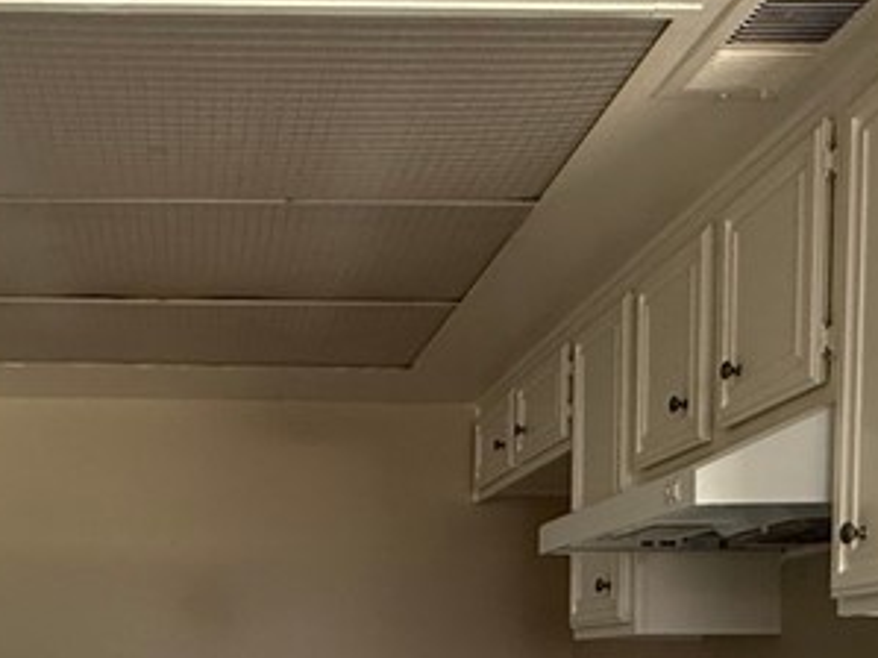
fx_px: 1217
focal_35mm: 48
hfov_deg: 38.4
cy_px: 705
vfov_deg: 27.9
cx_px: 194
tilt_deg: -0.7
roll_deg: -0.6
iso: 320
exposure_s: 1/94
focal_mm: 2.22
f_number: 2.2
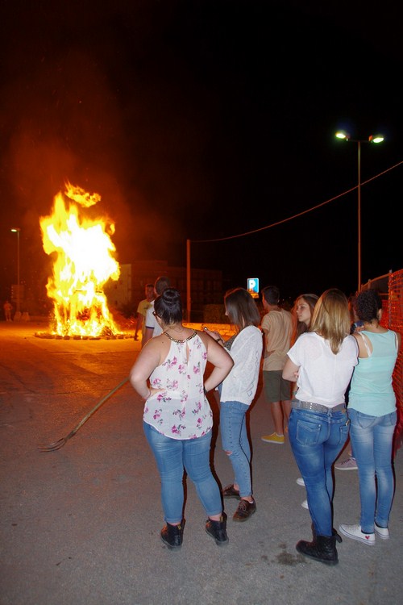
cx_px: 202
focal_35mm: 27
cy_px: 302
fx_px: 453
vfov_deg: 67.4
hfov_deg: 47.9
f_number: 3.5
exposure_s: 1/15
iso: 200
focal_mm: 18
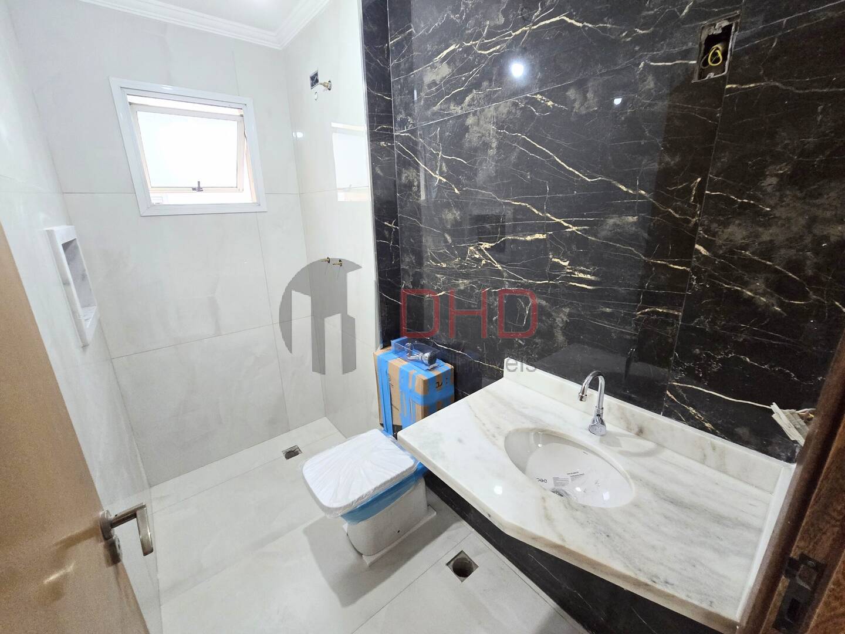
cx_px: 422
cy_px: 317
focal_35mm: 13
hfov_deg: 106.2
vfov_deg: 89.9
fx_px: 317
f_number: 2.2
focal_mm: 2.2
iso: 400
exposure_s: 1/60
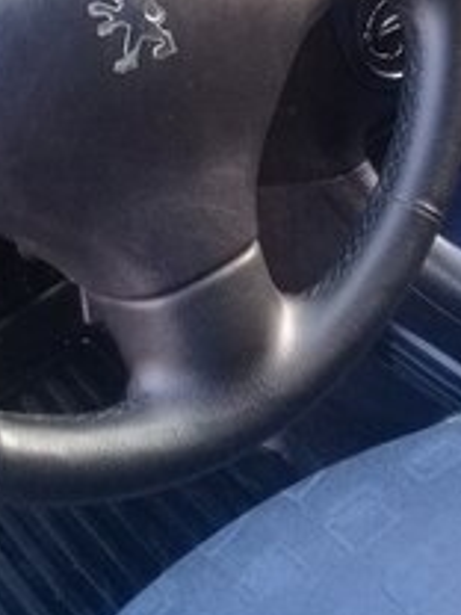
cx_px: 222
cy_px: -50
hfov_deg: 19.9
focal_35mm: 74
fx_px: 1314
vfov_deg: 24.7
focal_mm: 3.3
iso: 160
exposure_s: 1/33
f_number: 2.2
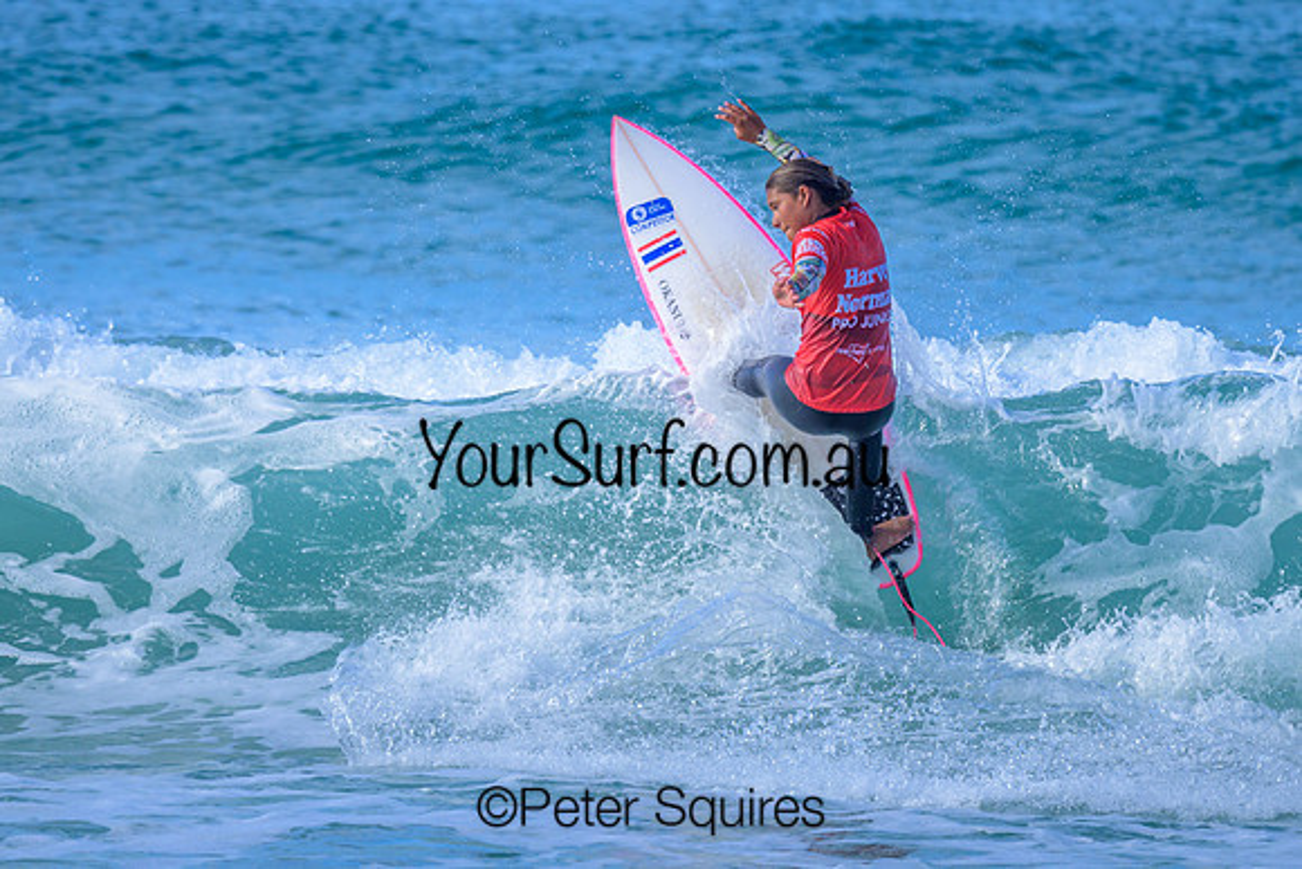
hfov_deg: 1.9
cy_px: 334
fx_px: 39733
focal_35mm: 1098
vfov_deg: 1.3
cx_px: 782
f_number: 6.3
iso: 560
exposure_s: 1/2000
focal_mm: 800
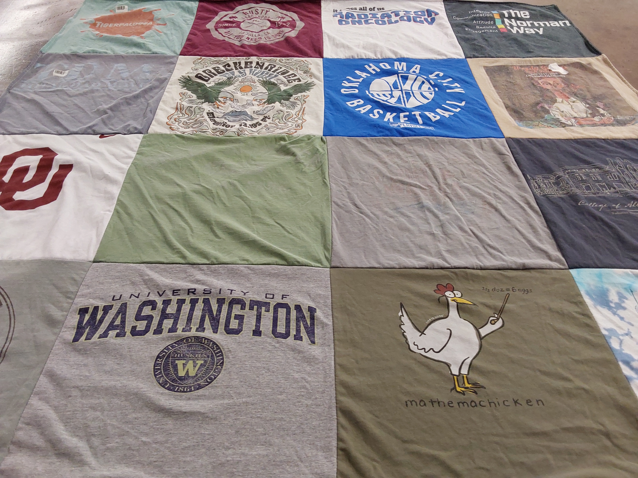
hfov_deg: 63.4
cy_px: 239
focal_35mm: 28
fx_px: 516
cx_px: 319
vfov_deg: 49.7
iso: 80
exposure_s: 1/50
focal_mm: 2.91
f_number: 1.9
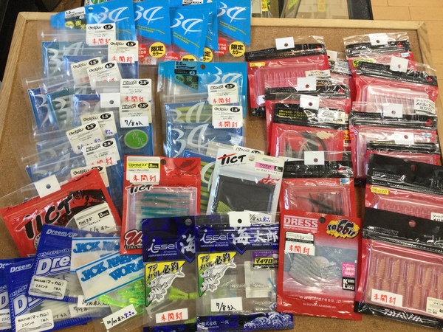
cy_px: 166
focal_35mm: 31
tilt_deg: -71.4
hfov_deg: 58.4
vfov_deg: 45.4
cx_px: 222
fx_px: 397
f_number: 2.4
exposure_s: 1/30
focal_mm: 3.3
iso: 32
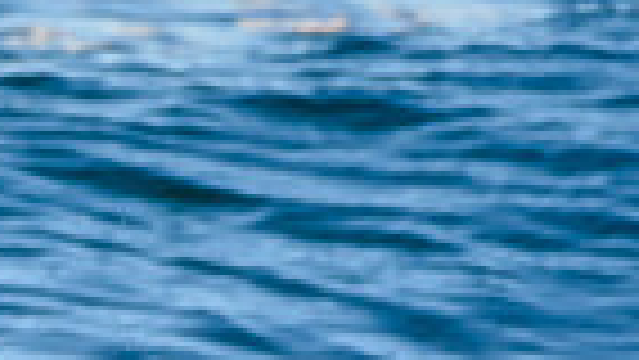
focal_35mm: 3208
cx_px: -310
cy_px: 862
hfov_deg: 0.7
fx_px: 54376
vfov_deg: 0.4
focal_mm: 500
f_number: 5.6
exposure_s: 1/1600
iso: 640
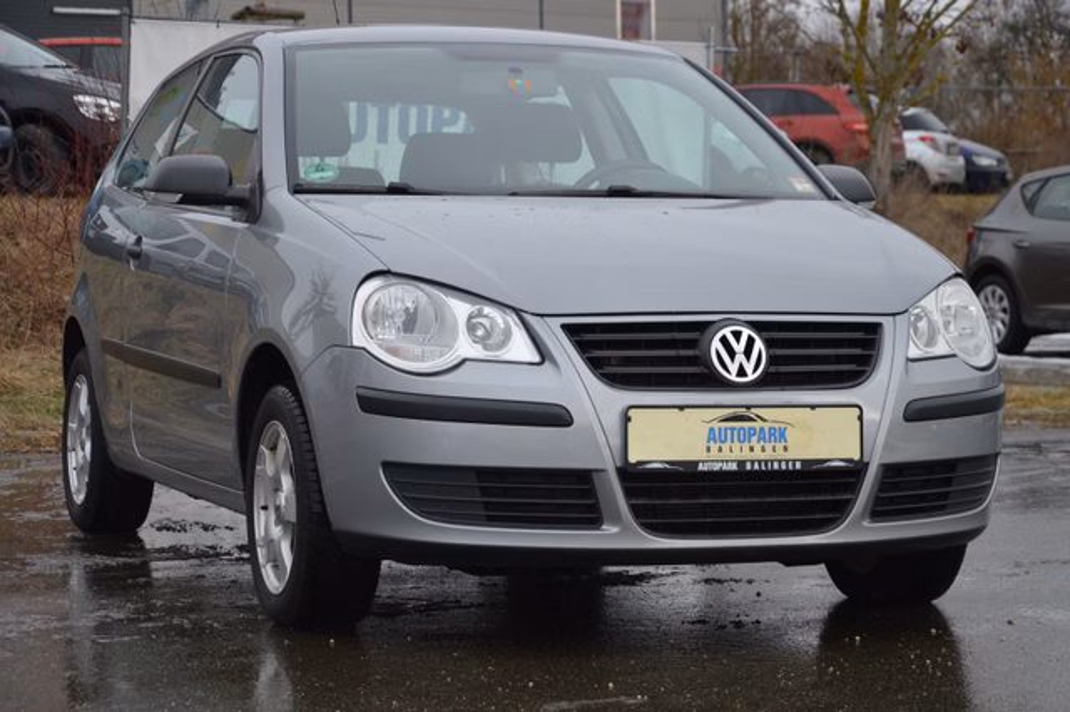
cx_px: 535
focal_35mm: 99
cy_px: 356
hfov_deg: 20.6
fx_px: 2941
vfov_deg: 13.8
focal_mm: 66
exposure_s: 1/125
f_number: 5.6
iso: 100
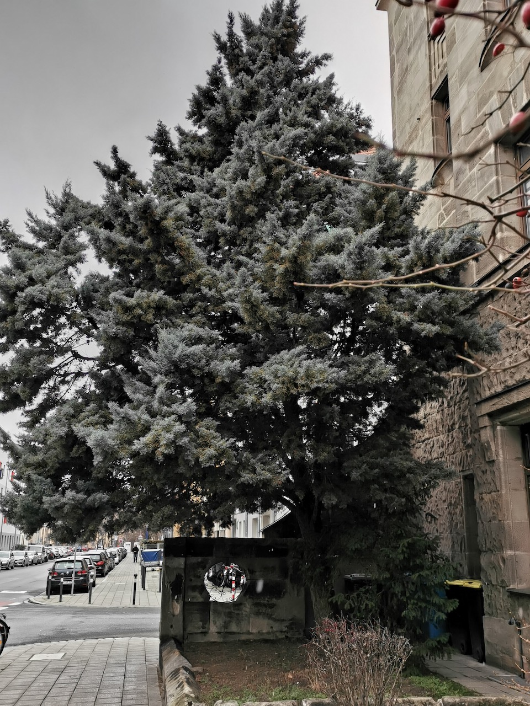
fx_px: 715
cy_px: 353
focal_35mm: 35
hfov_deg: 40.7
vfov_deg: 52.6
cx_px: 265
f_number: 1.8
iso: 50
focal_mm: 5.58
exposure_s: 5
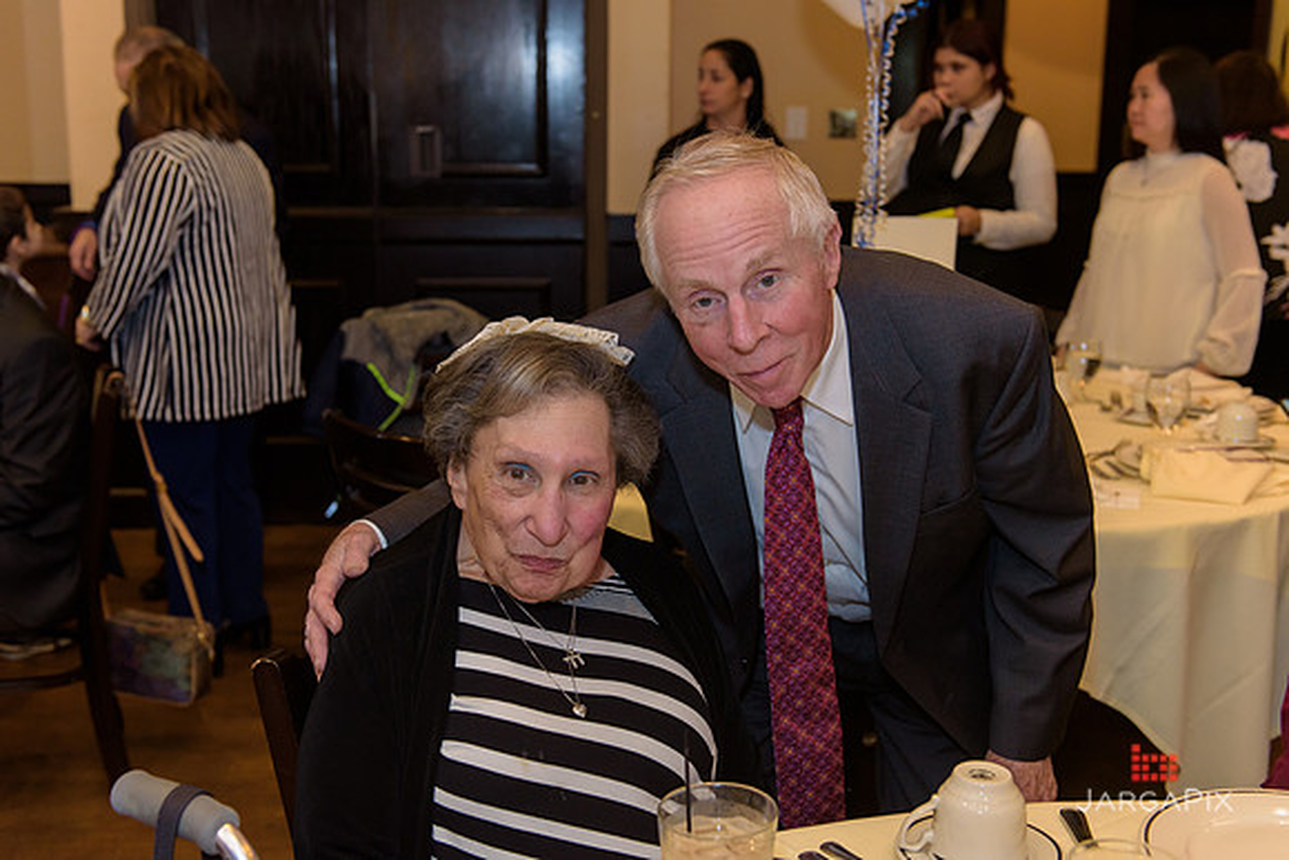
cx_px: 644
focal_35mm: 42
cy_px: 430
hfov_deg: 46.4
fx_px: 1504
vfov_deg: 31.9
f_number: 3.2
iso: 1600
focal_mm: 42
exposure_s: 1/125
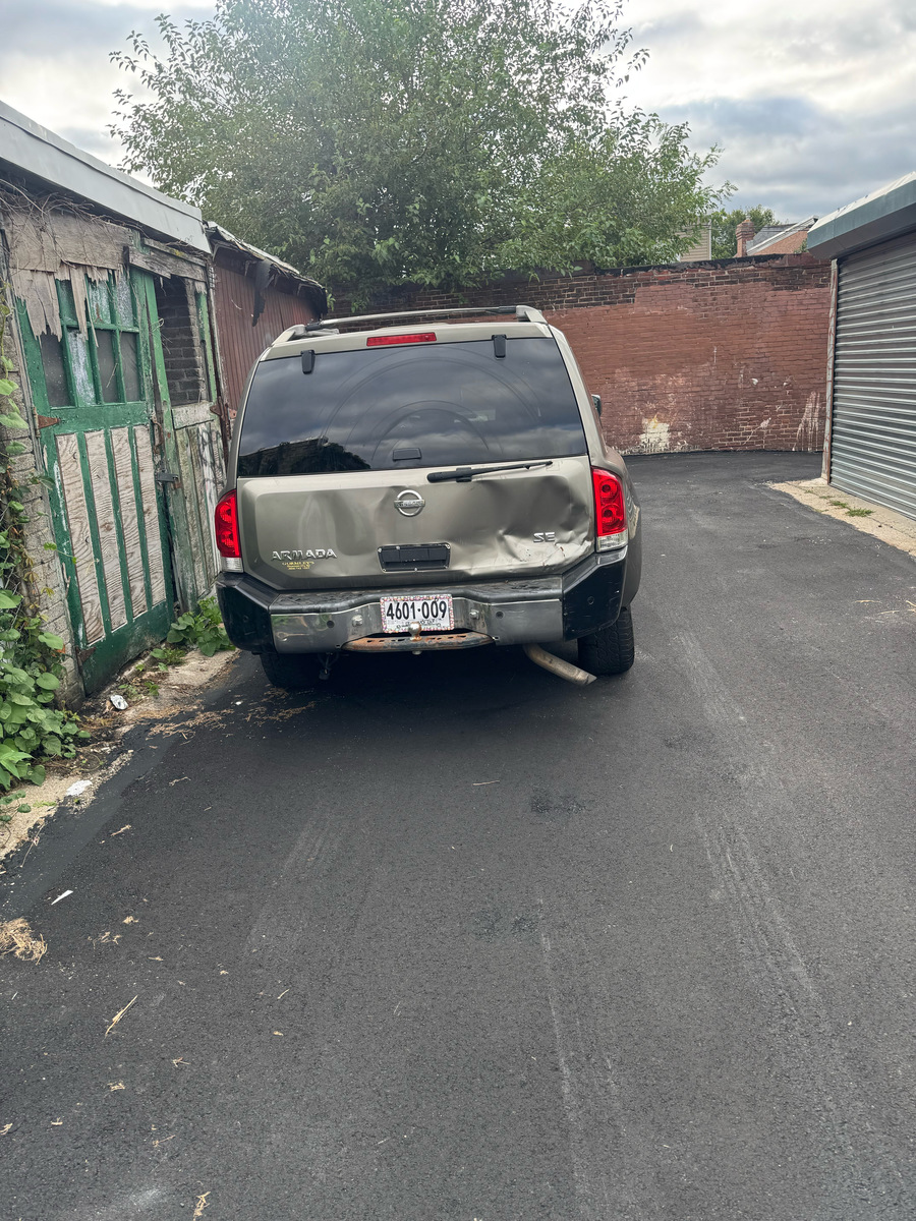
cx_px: 458
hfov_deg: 56.8
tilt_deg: -15.0
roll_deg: +3.2
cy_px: 610
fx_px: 847
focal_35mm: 24
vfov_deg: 71.6
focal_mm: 6.76
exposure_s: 1/506
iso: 80
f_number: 1.78
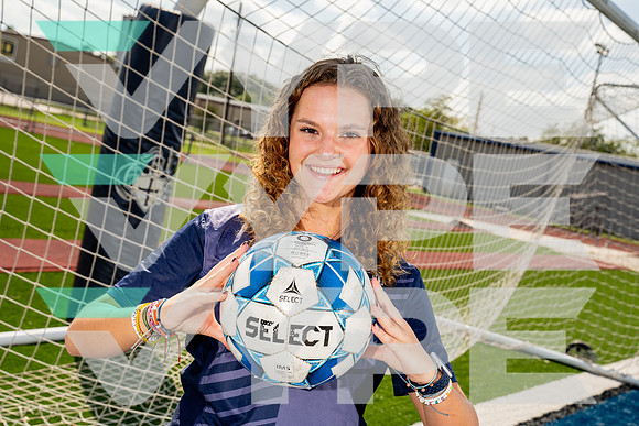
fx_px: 941
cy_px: 213
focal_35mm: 53
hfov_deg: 37.5
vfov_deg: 25.5
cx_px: 320
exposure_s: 1/250
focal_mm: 53
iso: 100
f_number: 8
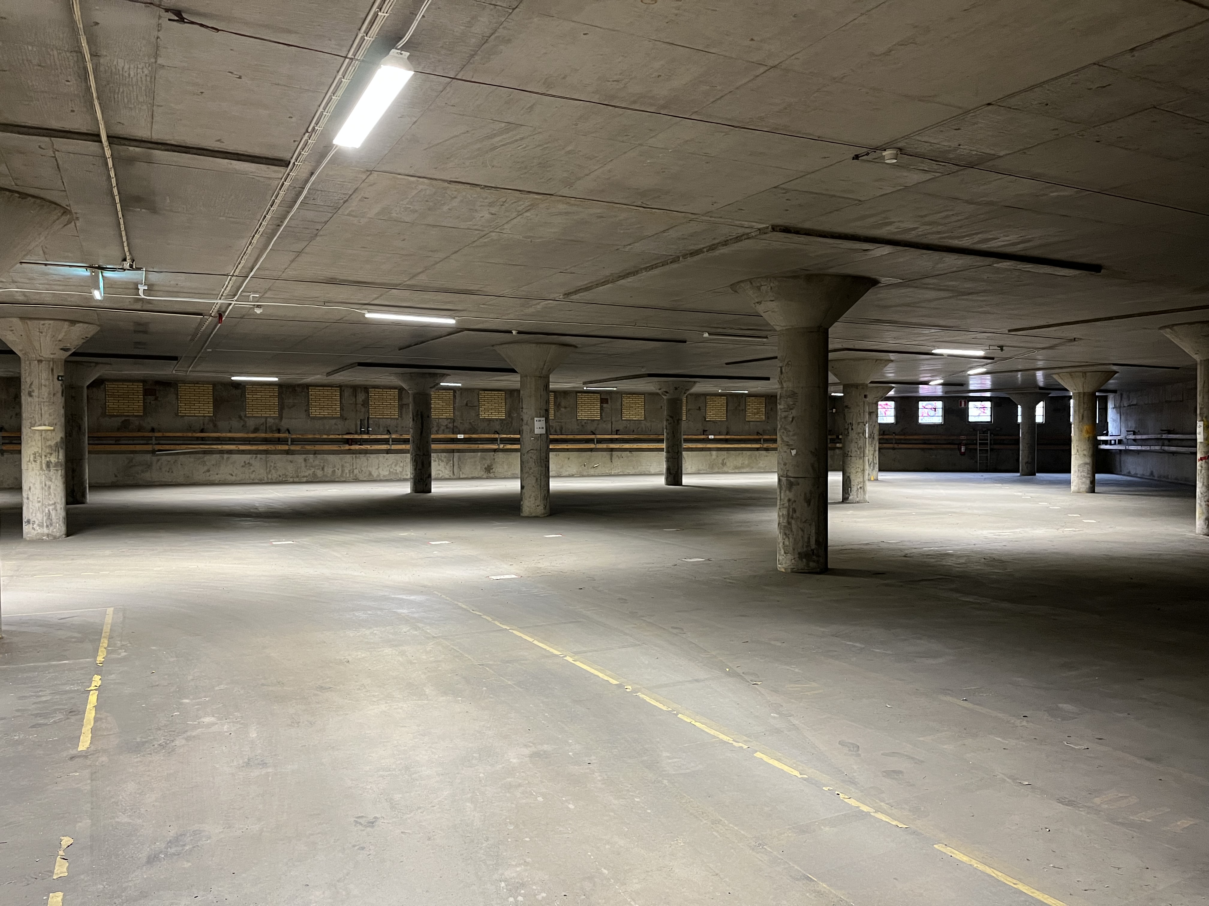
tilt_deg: -1.1
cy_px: 453
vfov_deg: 53.1
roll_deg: +0.6
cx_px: 604
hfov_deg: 67.3
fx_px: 908
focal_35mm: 26
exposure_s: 1/33
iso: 400
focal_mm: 5.1
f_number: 1.6
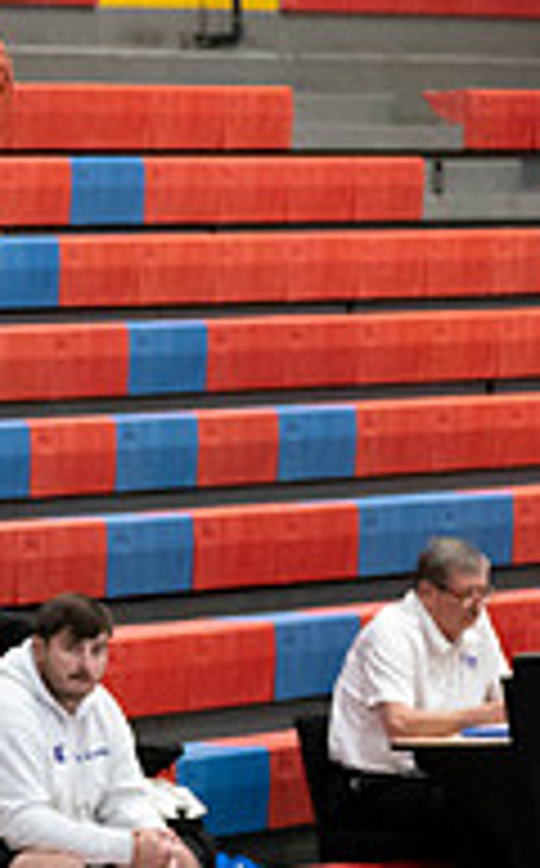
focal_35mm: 274
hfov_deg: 4.8
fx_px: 6476
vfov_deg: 7.7
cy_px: 531
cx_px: -112
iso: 6400
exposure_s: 1/1000
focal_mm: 70
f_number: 2.8
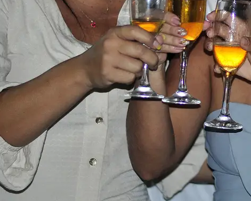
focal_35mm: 209
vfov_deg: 7.4
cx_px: 283
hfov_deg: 9.1
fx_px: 1553
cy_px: 32
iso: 400
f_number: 1.8
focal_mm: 50
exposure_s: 1/100
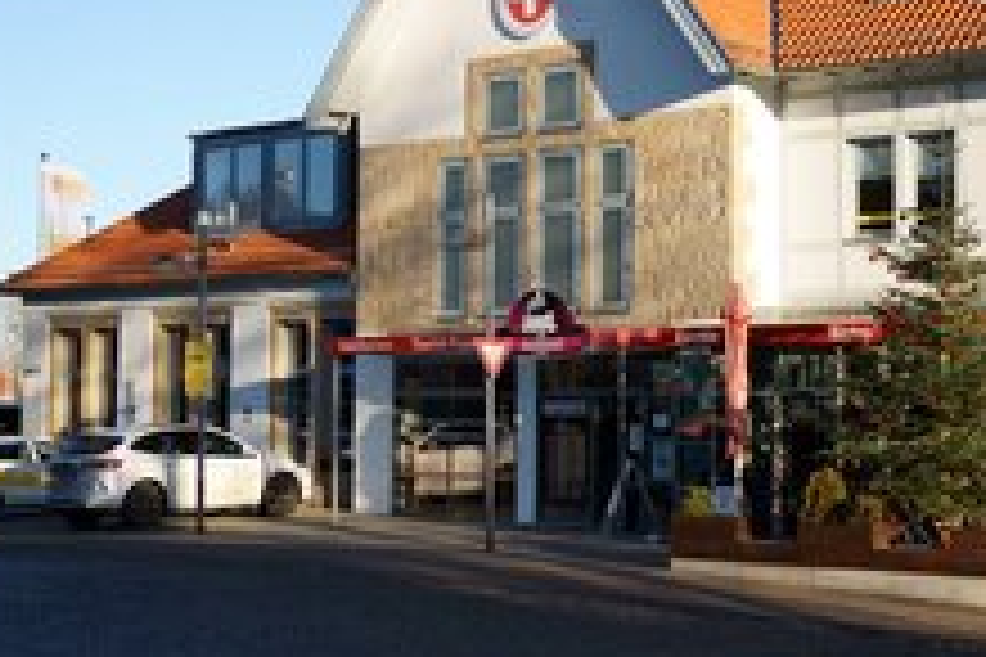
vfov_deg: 21.2
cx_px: 833
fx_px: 1753
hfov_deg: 30.4
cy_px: 254
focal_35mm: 64
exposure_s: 1/200
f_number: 8
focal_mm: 35
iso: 100
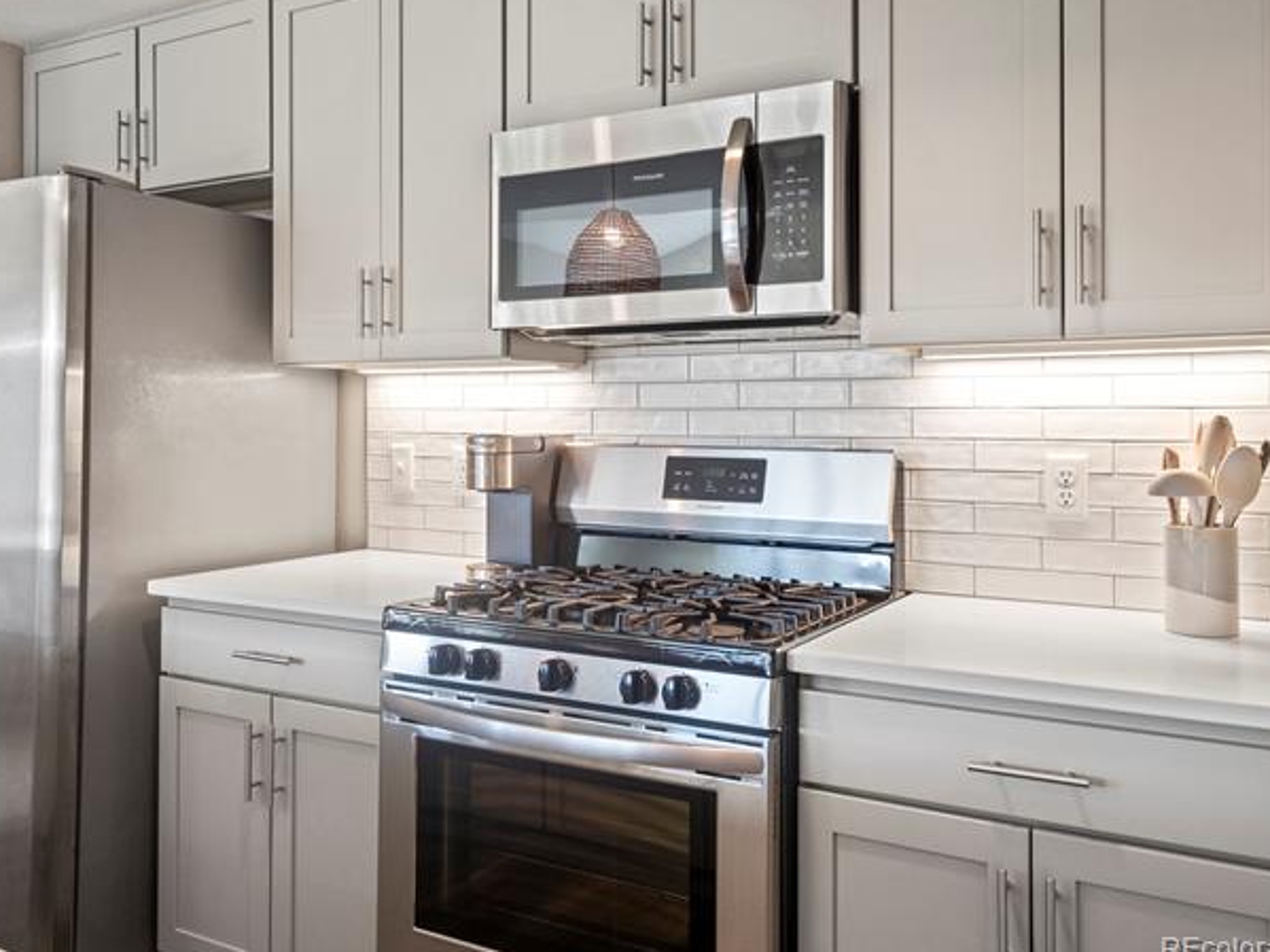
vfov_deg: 45.4
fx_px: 1137
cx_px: 651
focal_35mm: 31
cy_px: 462
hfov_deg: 58.4
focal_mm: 14
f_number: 3.6
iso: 200
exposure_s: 1/40
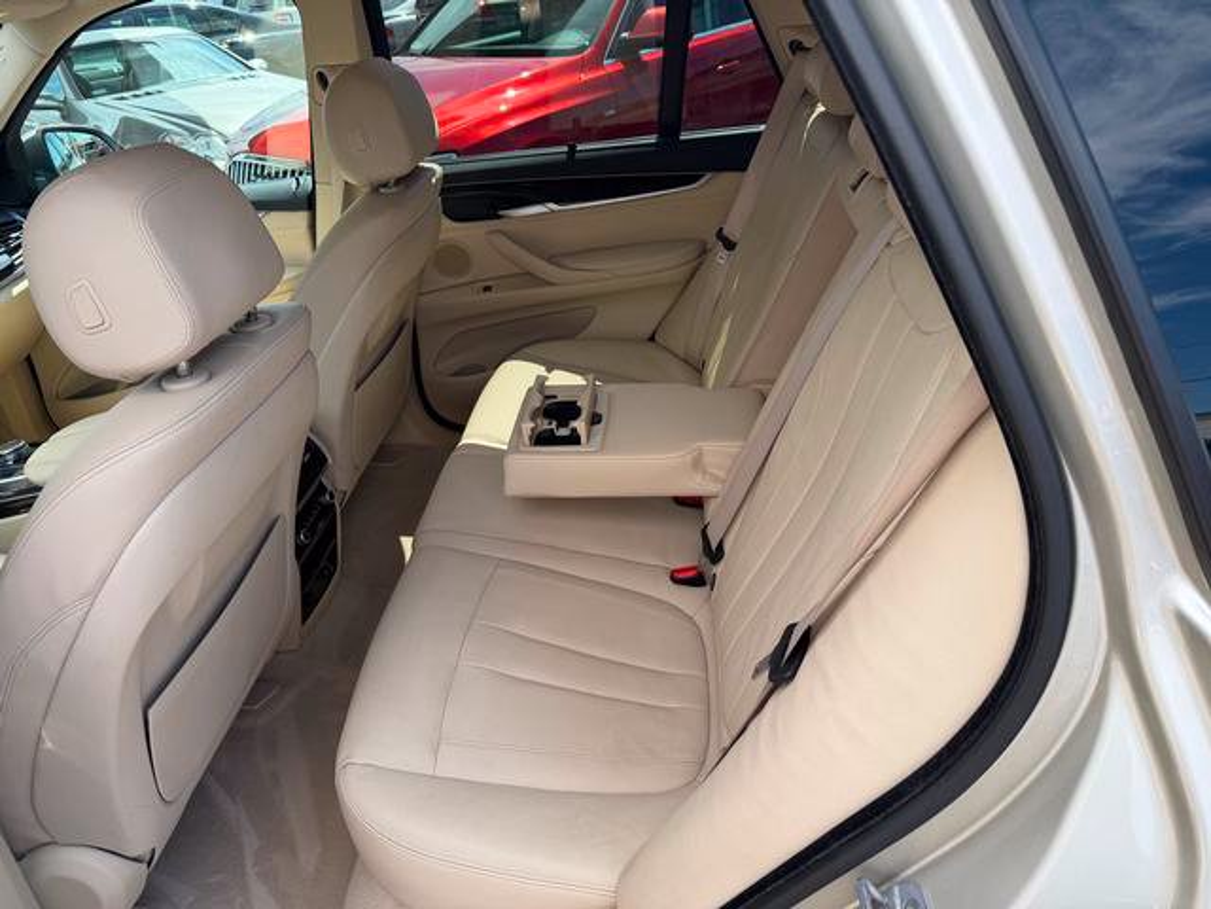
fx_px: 840
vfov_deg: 56.8
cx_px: 606
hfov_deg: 71.6
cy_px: 454
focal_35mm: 24
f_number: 1.78
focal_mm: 6.76
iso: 100
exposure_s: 1/1292
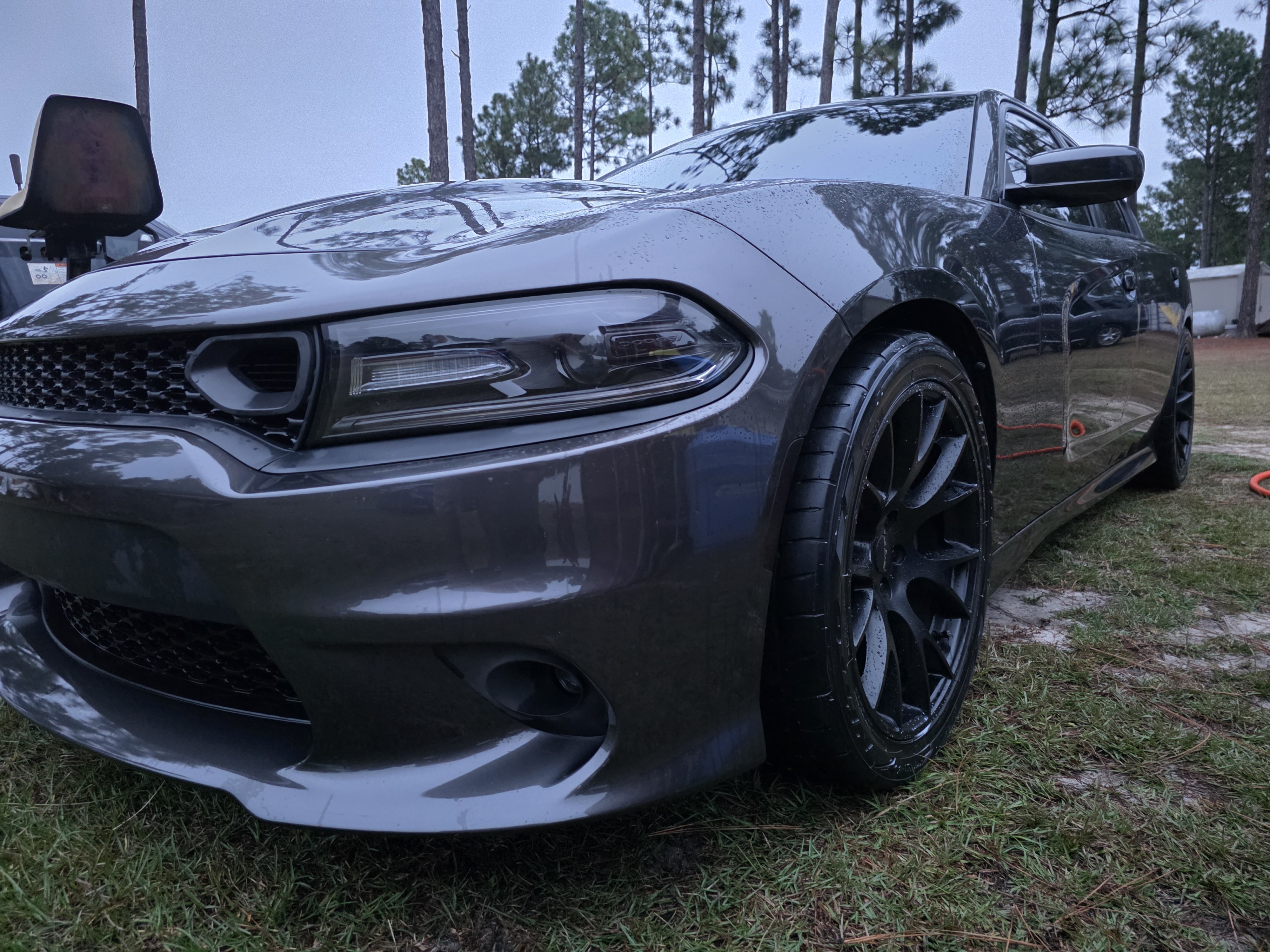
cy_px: 476
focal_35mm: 23
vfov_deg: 58.9
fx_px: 844
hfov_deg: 73.9
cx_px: 635
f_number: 1.7
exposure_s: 1/30
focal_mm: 6.3
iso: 1600
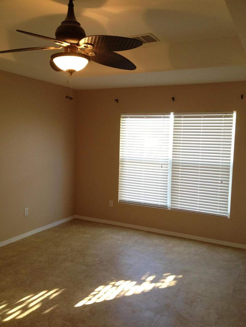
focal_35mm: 35
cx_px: 123
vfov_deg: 52.6
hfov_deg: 40.7
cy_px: 164
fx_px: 332
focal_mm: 4.28
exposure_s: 1/30
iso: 80
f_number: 2.4
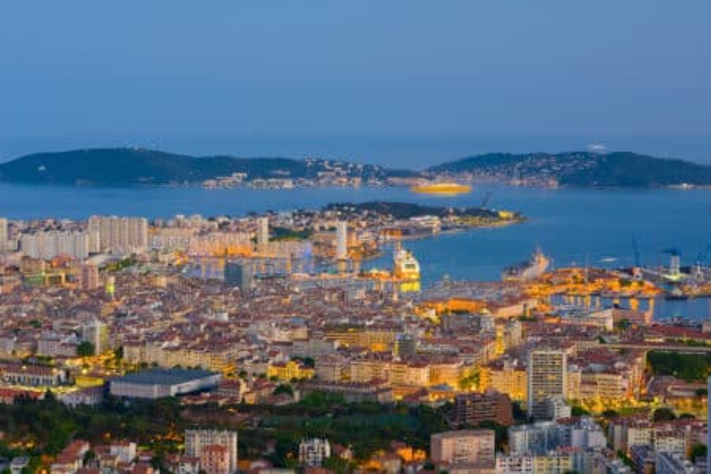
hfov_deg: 23.9
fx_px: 1679
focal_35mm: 85
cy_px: 237
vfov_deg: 16.1
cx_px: 356
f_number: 5.6
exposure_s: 3
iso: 100
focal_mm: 85
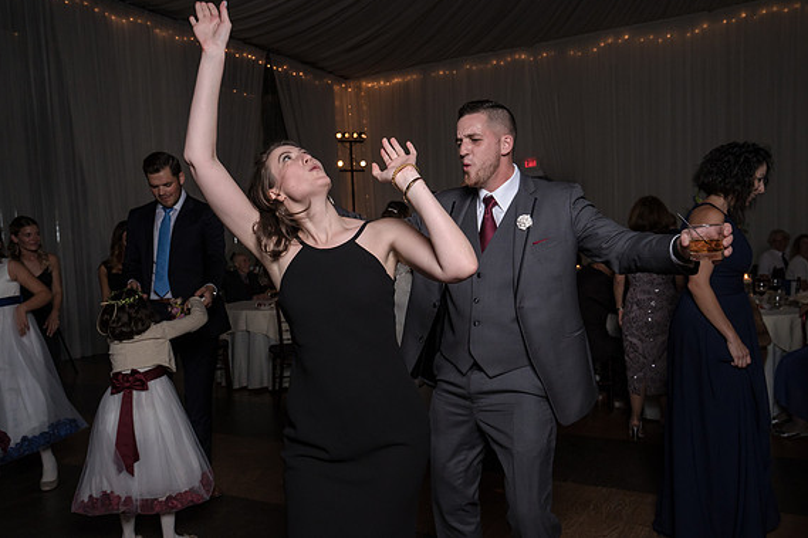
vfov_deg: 43.6
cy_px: 287
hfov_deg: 61.9
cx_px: 408
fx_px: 673
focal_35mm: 30
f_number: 5.6
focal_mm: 26
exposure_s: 1/200
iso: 2000
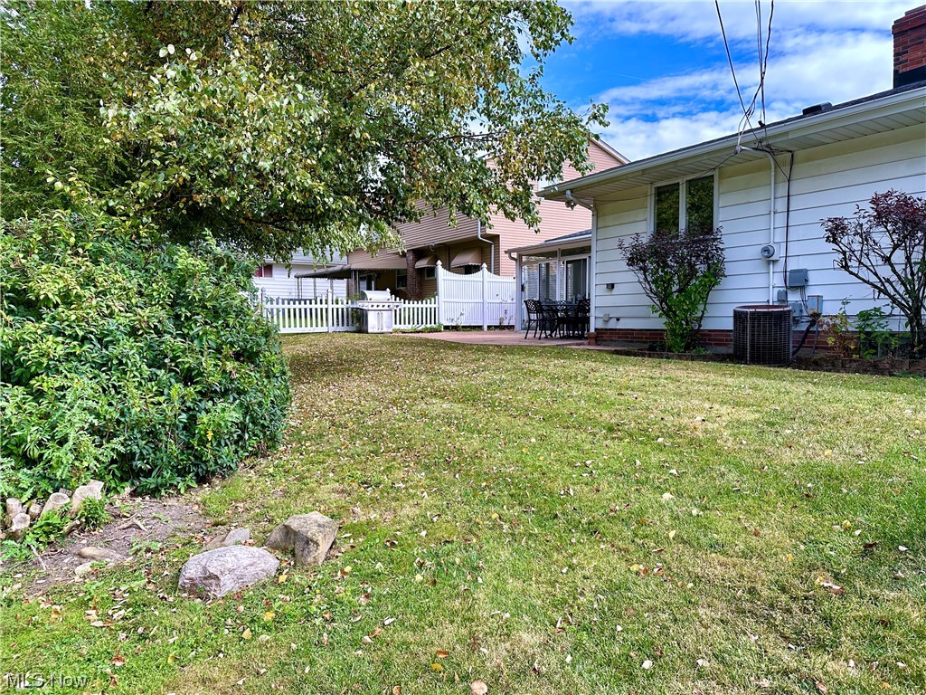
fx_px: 642
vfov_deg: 56.8
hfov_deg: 71.6
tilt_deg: -2.4
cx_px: 463
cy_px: 348
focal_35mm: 24
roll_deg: +0.6
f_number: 1.78
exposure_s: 1/1517
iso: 80
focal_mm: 6.86
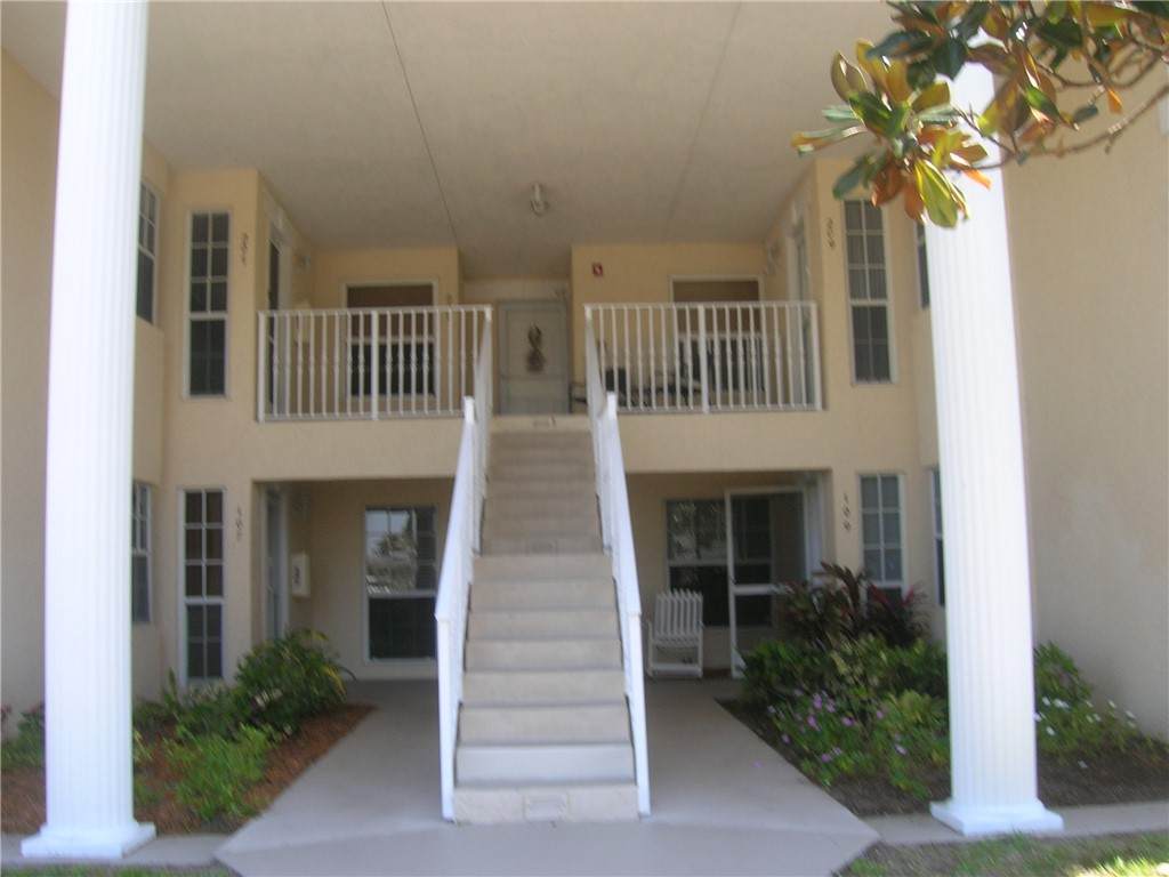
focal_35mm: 34
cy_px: 438
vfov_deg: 41.8
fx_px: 1148
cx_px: 584
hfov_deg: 54.0
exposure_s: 1/61.1
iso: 50
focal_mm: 5.7
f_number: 4.9
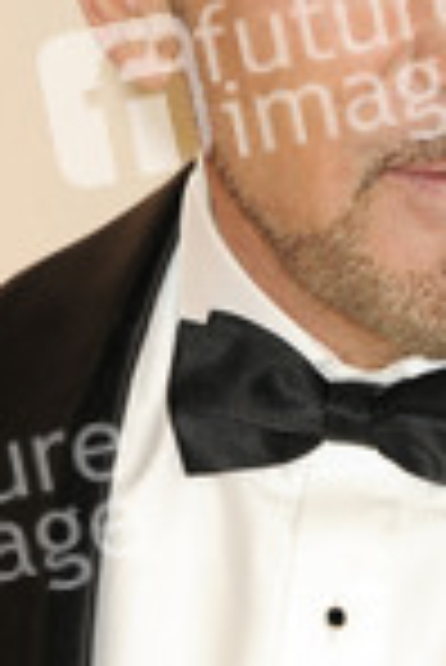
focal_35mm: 810
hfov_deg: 1.7
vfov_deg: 2.5
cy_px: 306
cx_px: 403
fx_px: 15016
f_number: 7.1
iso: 1600
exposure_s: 1/200
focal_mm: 300
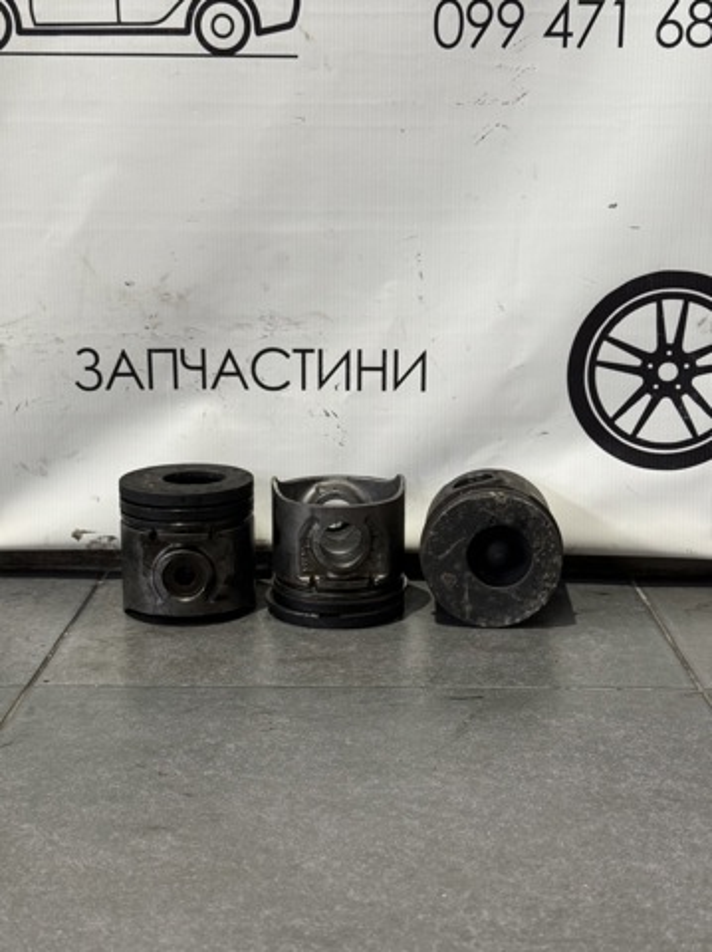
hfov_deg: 30.2
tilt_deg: -13.6
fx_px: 1319
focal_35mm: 48
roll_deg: -0.1
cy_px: 476
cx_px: 356
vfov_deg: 39.7
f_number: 1.78
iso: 160
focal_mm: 6.76
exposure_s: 1/50
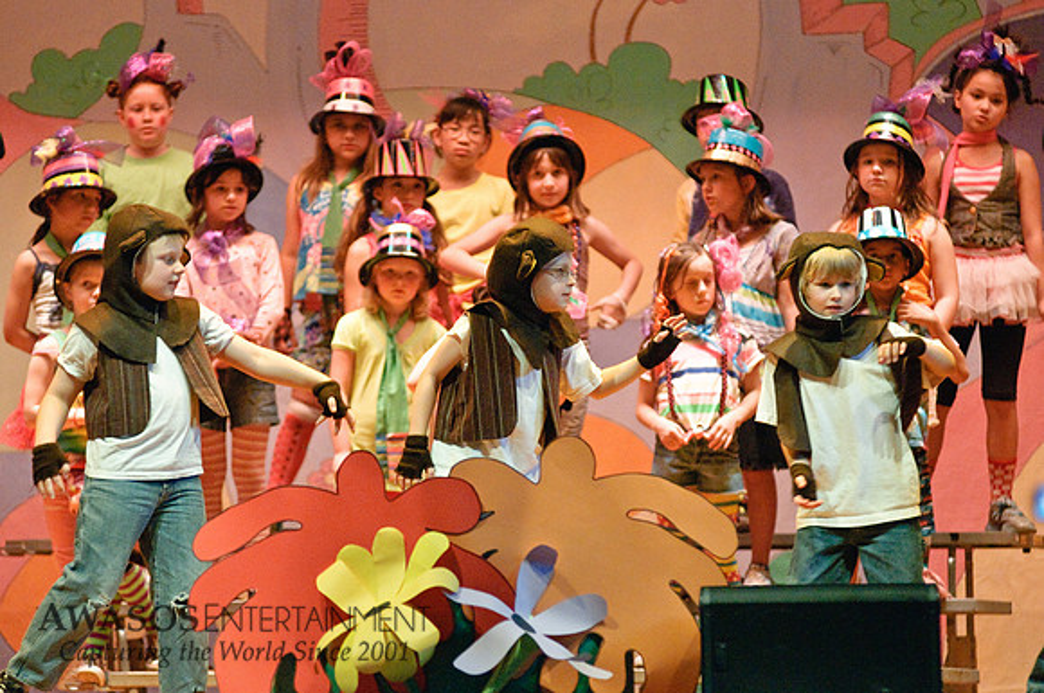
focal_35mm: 278
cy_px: 346
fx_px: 8036
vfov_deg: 4.9
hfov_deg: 7.4
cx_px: 522
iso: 4500
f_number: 2.8
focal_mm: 185
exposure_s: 1/125
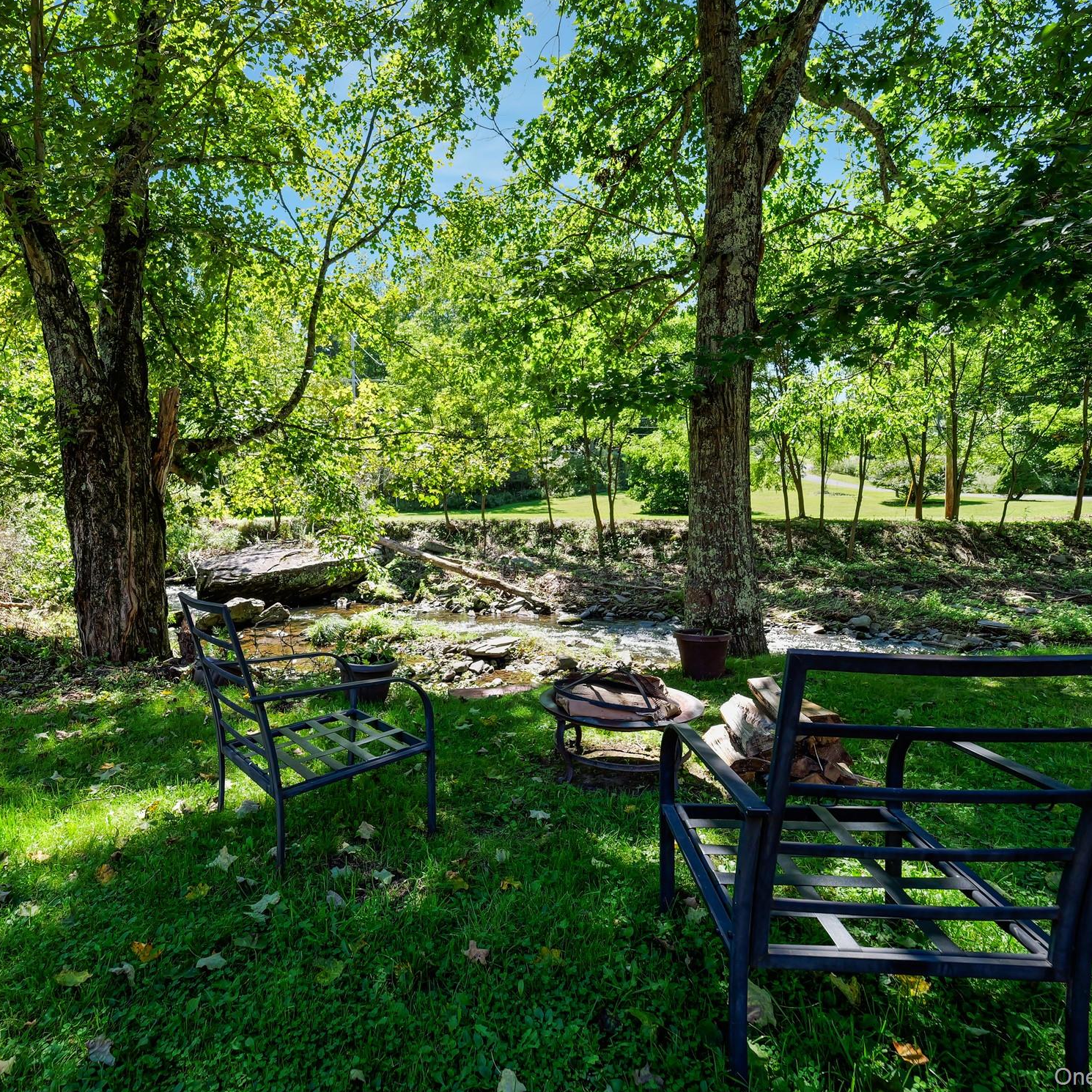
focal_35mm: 17
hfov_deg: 83.2
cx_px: 453
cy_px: 531
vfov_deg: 83.9
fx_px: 607
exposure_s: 1/1000
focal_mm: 7
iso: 200
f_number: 3.5
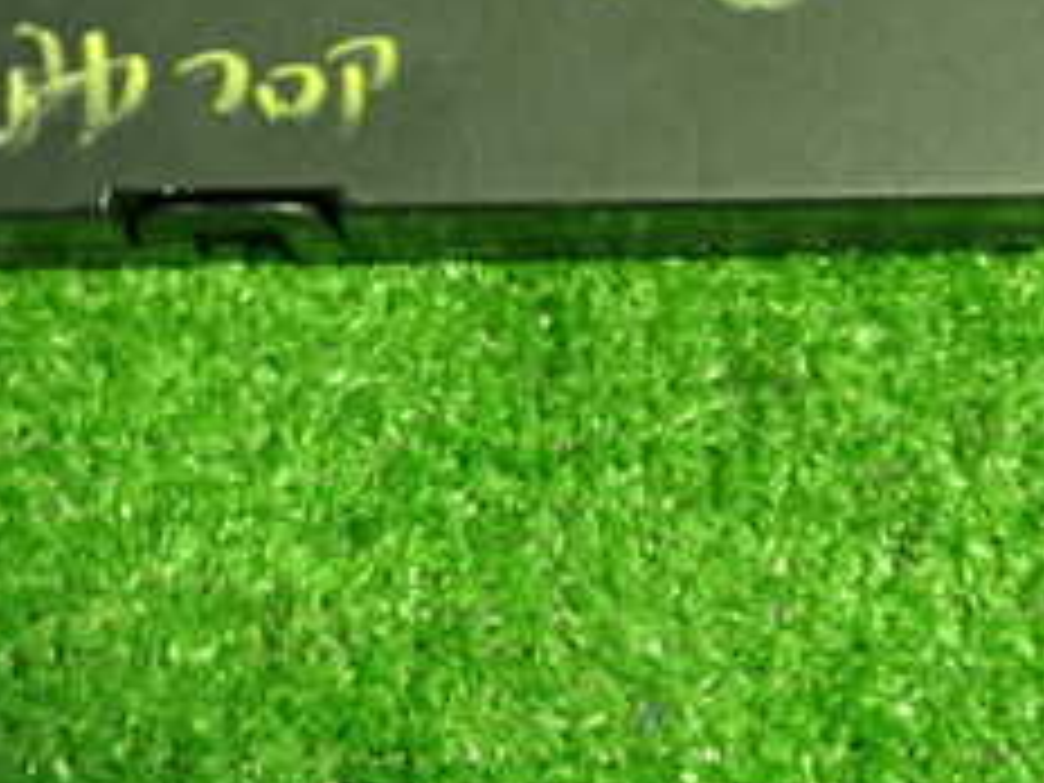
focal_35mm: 93
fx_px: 2805
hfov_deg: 21.0
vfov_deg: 15.3
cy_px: -158
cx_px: 752
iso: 500
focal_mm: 6.37
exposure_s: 1/40
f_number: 2.5
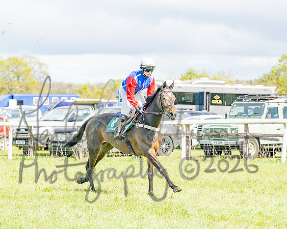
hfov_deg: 10.0
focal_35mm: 194
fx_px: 1646
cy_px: 114
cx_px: 172
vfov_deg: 8.0
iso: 200
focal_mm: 115
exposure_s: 1/2500
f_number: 4
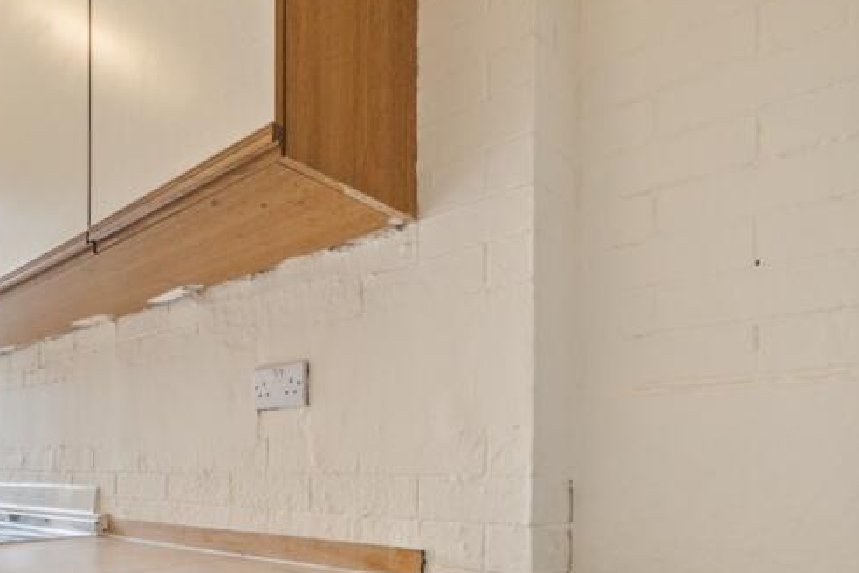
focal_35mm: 25
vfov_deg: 48.2
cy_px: 463
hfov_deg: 70.1
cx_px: 311
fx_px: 596
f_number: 4.5
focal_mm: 12
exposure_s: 1/20
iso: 800
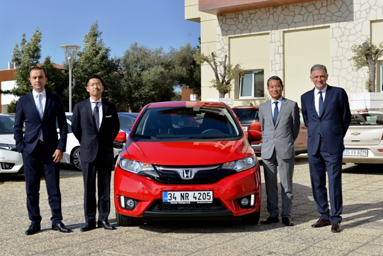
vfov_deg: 26.5
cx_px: 188
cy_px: 124
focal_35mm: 51
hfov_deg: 38.9
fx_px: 543
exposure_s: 1/1250
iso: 200
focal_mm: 48
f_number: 7.1
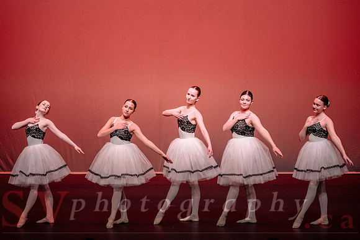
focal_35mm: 129
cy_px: 113
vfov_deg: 10.6
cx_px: 190
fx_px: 1289
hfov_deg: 15.9
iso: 1000
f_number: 2.8
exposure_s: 1/500
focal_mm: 122
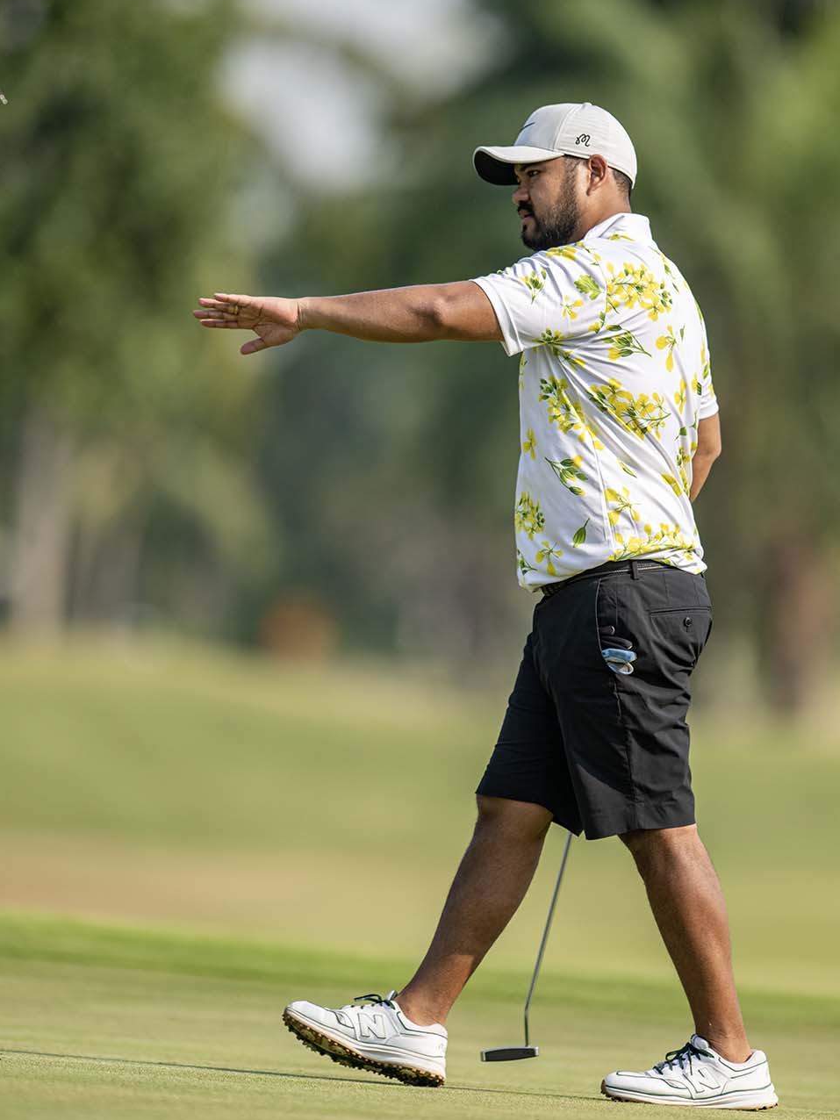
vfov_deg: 4.6
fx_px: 14042
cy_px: 548
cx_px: 420
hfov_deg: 3.4
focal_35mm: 434
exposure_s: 1/2500
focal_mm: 400
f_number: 2.8
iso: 180
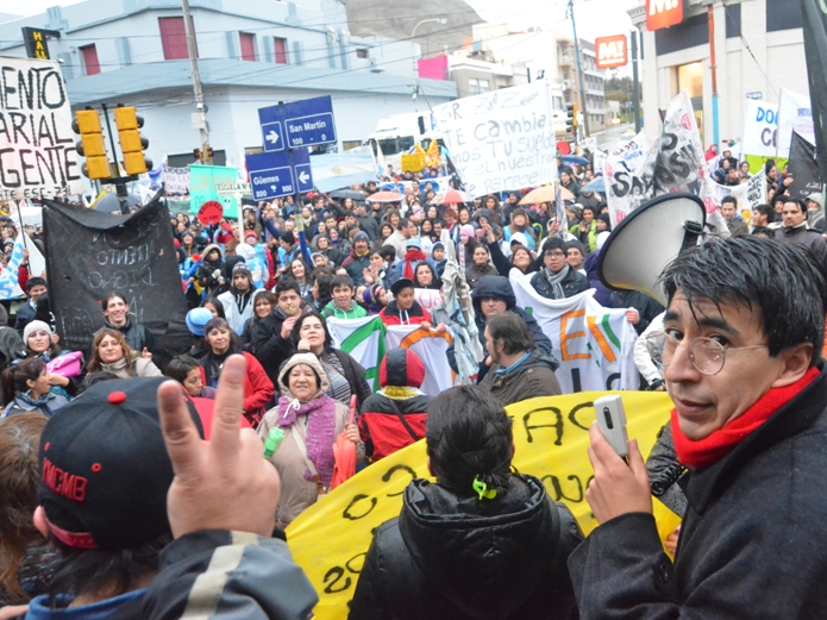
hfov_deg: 36.2
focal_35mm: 53
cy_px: 308
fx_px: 1266
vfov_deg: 27.5
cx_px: 443
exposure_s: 1/160
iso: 6400
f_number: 6.3
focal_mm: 32
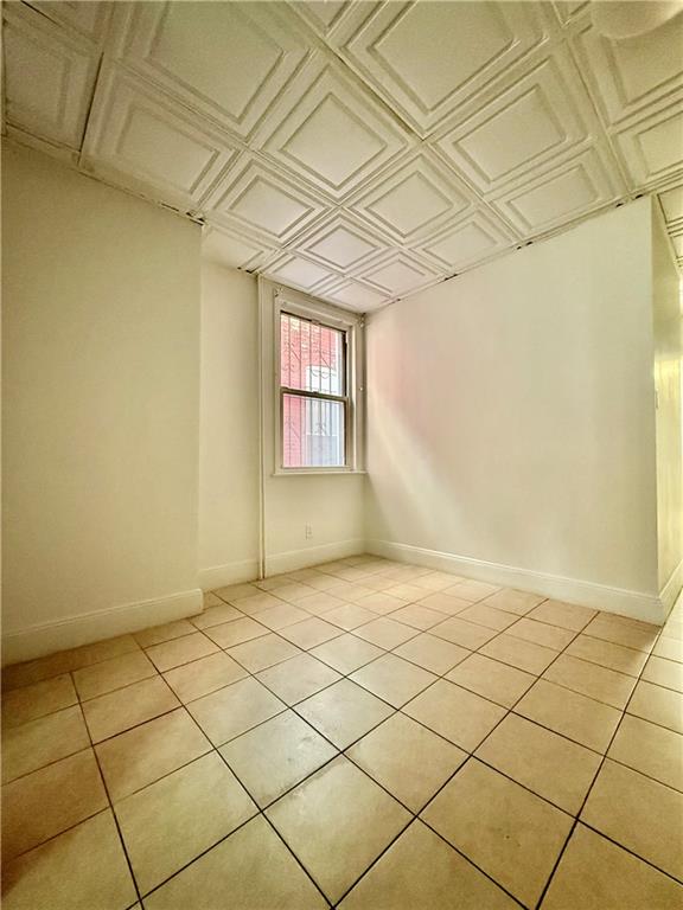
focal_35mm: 14
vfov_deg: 102.1
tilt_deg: +4.2
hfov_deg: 85.7
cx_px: 342
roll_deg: -0.1
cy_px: 455
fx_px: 368
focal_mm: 2.22
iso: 640
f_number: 2.2
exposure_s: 1/60
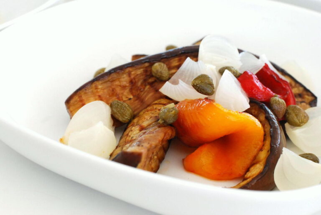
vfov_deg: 18.2
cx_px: 160
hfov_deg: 27.0
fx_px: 670
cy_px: 108
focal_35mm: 75
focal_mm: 50
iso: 800
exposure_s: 1/60
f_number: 7.1
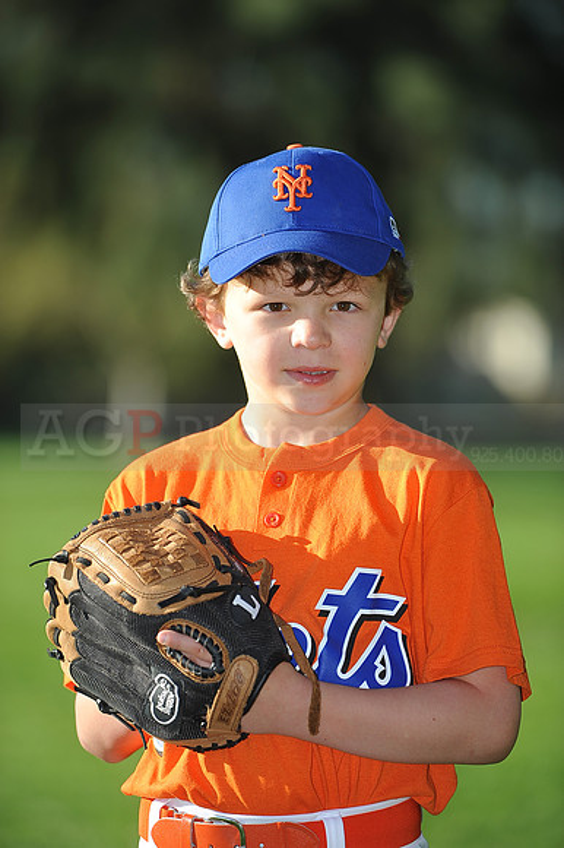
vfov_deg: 10.3
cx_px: 282
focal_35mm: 200
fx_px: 4705
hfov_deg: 6.9
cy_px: 424
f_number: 4
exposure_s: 1/1000
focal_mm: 200
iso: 200
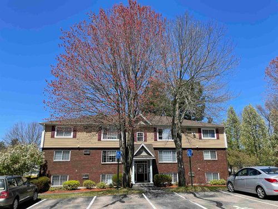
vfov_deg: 53.1
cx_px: 139
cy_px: 104
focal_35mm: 26
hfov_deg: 67.3
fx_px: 209
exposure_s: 1/2506
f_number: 1.6
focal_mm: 4.2
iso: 32
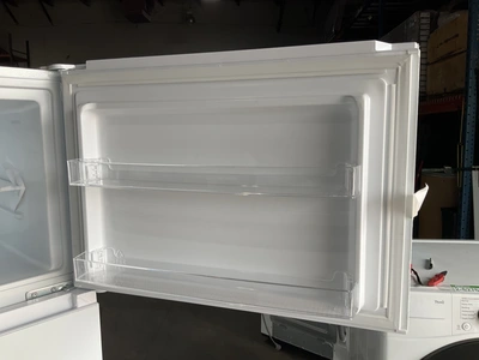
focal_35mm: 29
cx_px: 240
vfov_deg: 48.2
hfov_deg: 61.7
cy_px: 180
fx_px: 401
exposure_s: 1/185
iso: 20
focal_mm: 3
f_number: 1.8
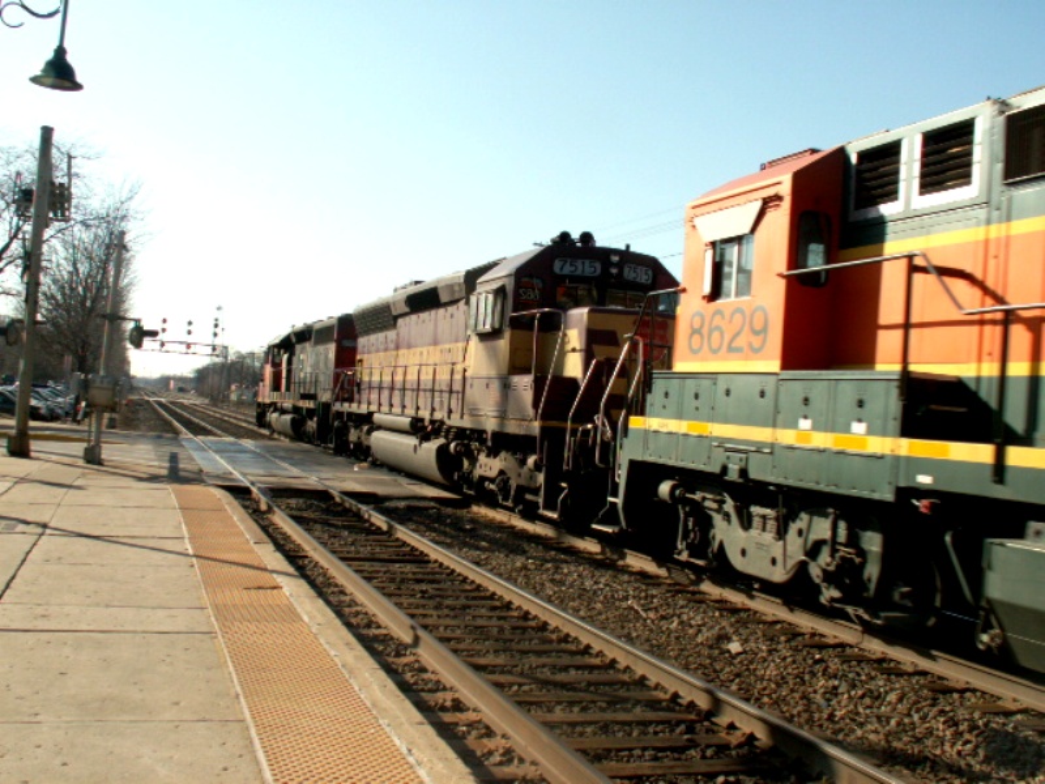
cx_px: 522
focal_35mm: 35
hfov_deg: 52.6
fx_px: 1057
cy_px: 392
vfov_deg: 40.7
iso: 50
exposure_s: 1/250
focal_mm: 5.86
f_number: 5
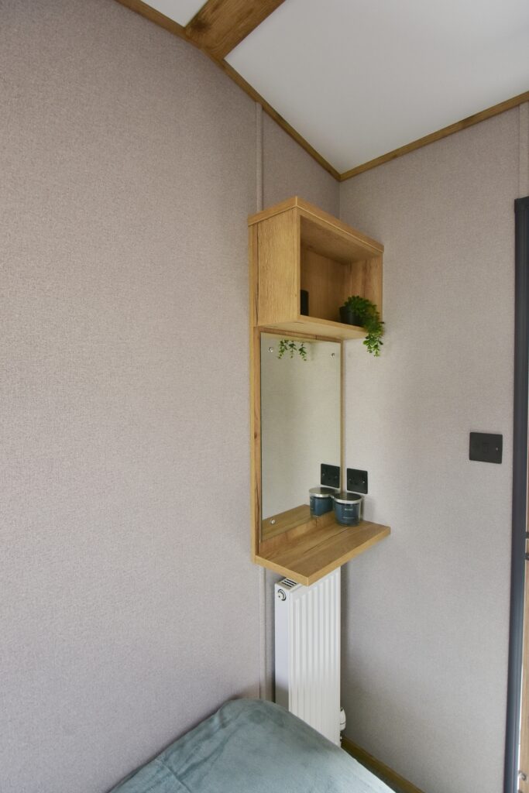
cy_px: 396
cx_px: 264
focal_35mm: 16
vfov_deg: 95.0
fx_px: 364
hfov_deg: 72.1
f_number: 5.6
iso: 400
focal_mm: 11
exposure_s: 1/160
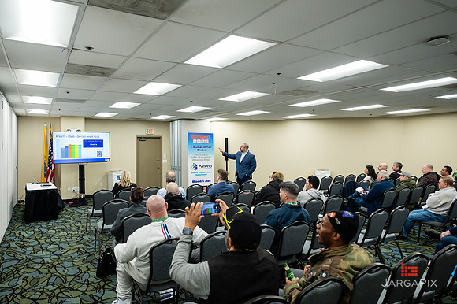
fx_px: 320
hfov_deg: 71.0
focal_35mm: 25
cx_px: 220
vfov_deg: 50.8
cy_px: 146
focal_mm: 24
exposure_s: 1/200
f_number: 4
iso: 1600
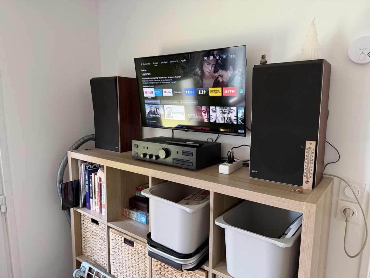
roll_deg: -0.1
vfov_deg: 56.8
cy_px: 139
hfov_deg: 71.6
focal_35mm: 24
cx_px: 185
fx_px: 257
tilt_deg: -8.6
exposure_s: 1/77
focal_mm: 6.76
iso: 200
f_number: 1.78
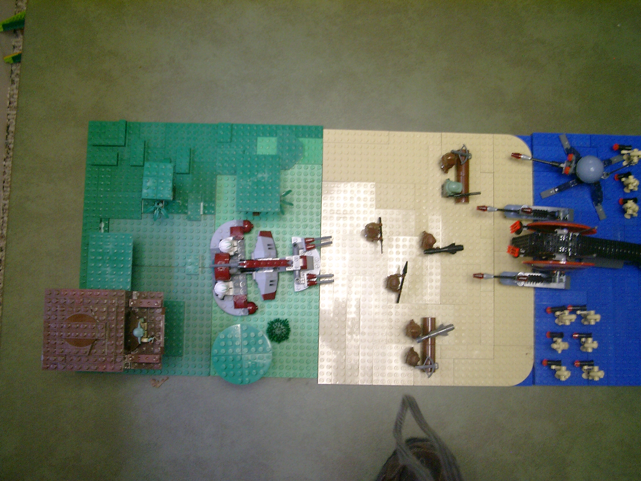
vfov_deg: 38.7
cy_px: 240
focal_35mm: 37
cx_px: 320
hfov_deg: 50.1
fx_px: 685
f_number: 5
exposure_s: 1/15
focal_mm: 7.6
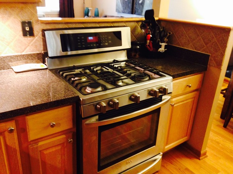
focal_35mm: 33
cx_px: 116
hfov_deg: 55.4
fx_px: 222
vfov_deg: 42.9
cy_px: 87
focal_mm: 4.12
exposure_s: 1/15
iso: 400
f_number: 2.4
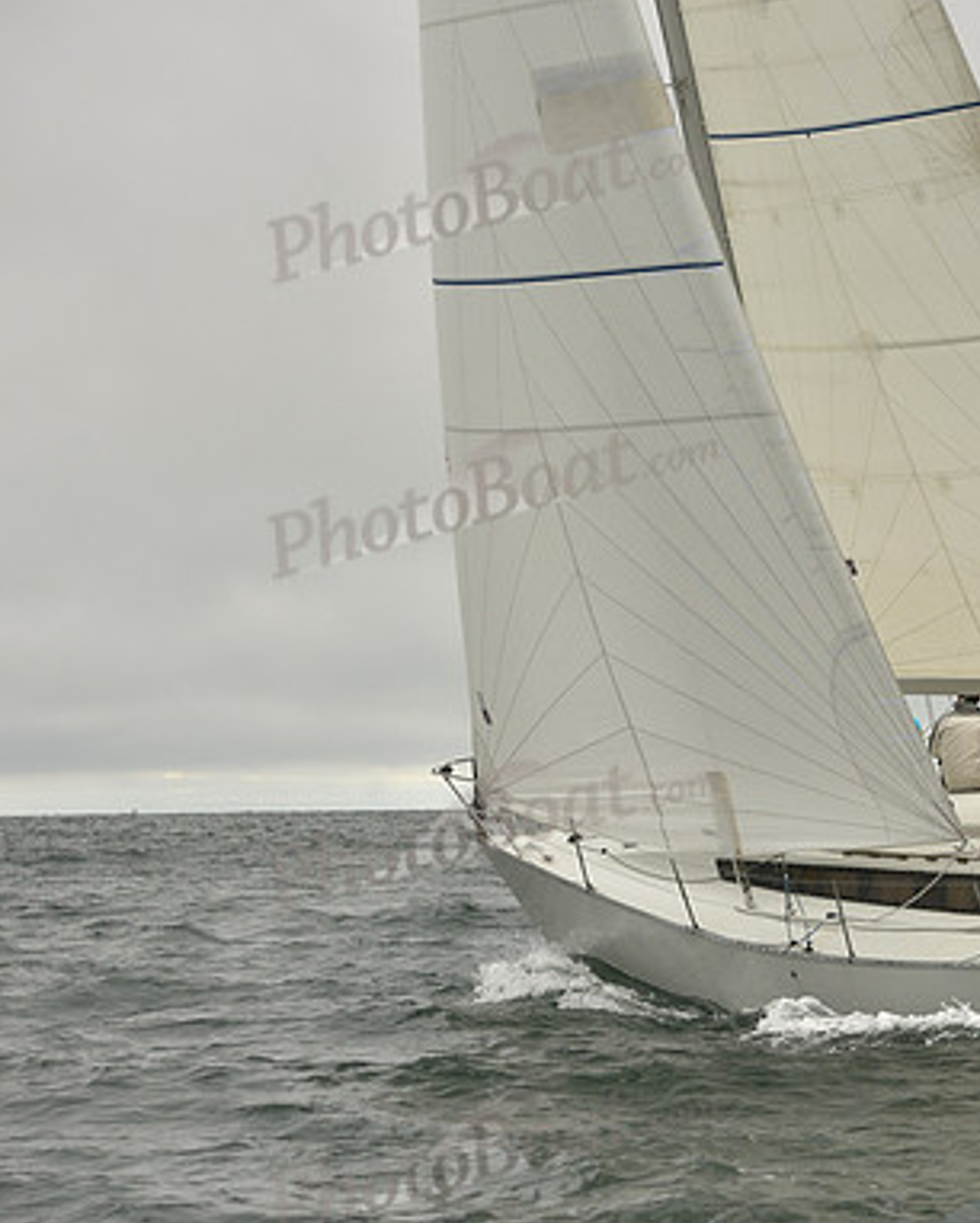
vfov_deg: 16.9
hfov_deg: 13.4
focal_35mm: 114
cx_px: 887
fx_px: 4130
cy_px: 616
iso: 320
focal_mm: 80
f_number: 7.1
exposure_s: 1/800
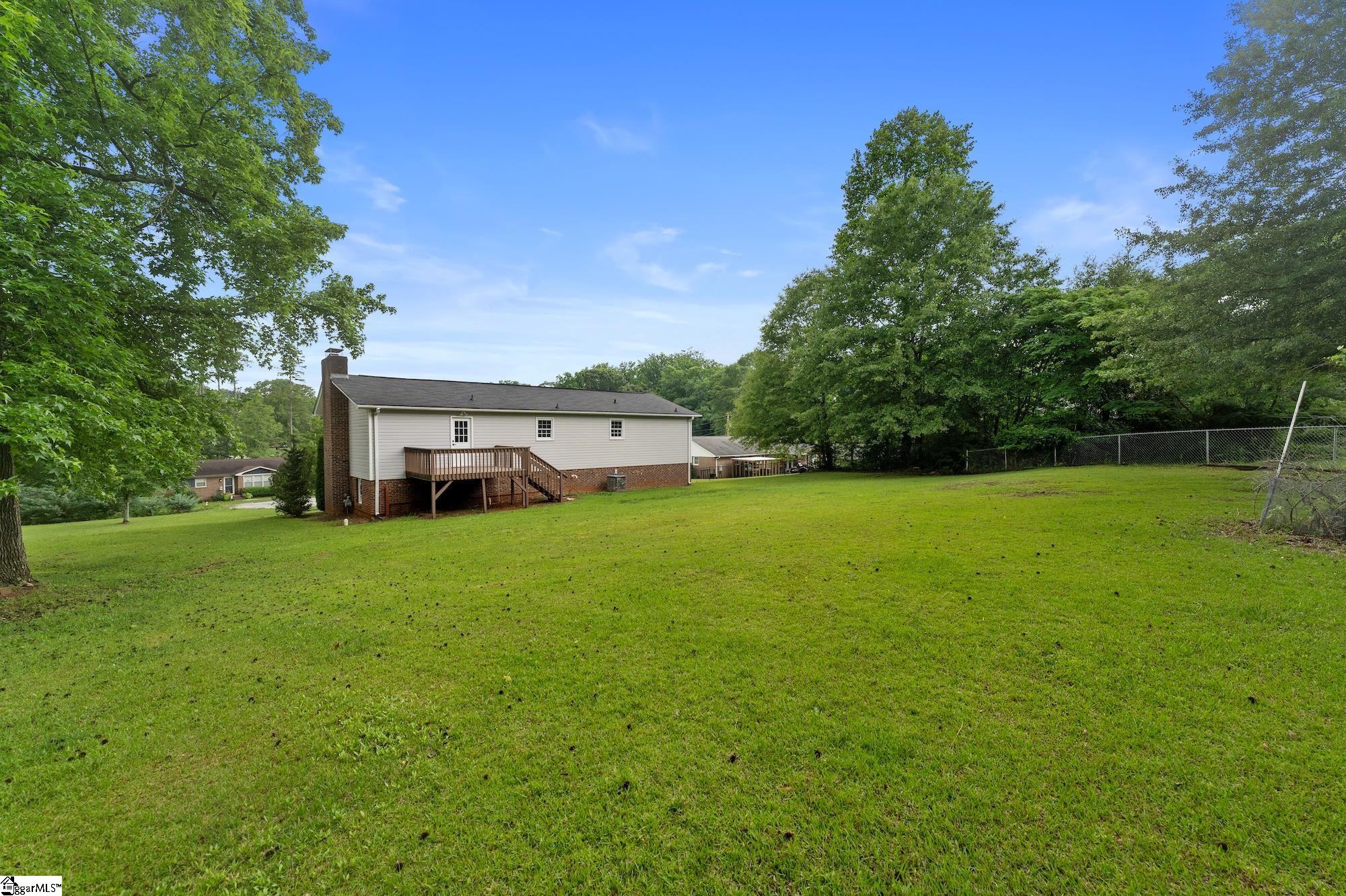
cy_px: 448
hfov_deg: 104.3
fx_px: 523
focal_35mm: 14
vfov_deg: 81.2
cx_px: 673
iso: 400
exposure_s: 1/320
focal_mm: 14
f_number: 6.3
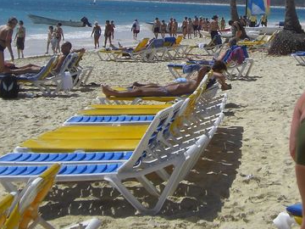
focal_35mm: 108
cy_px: -2
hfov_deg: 18.1
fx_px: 952
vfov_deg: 13.5
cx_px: 227
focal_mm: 6.2
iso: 64
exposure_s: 1/400
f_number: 8
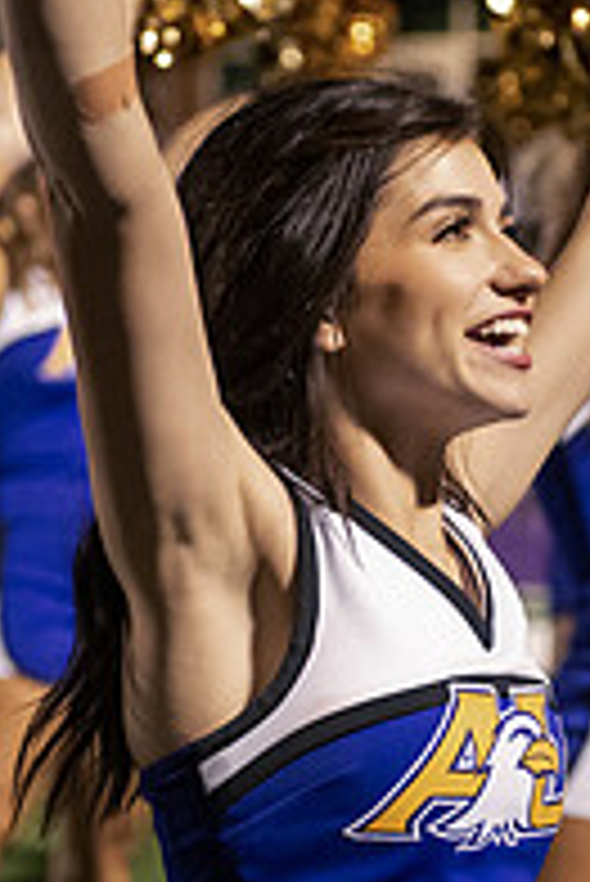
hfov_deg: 7.1
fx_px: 4785
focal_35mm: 195
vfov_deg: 10.5
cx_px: 396
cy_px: 506
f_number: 3.5
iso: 5000
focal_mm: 66
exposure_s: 1/400
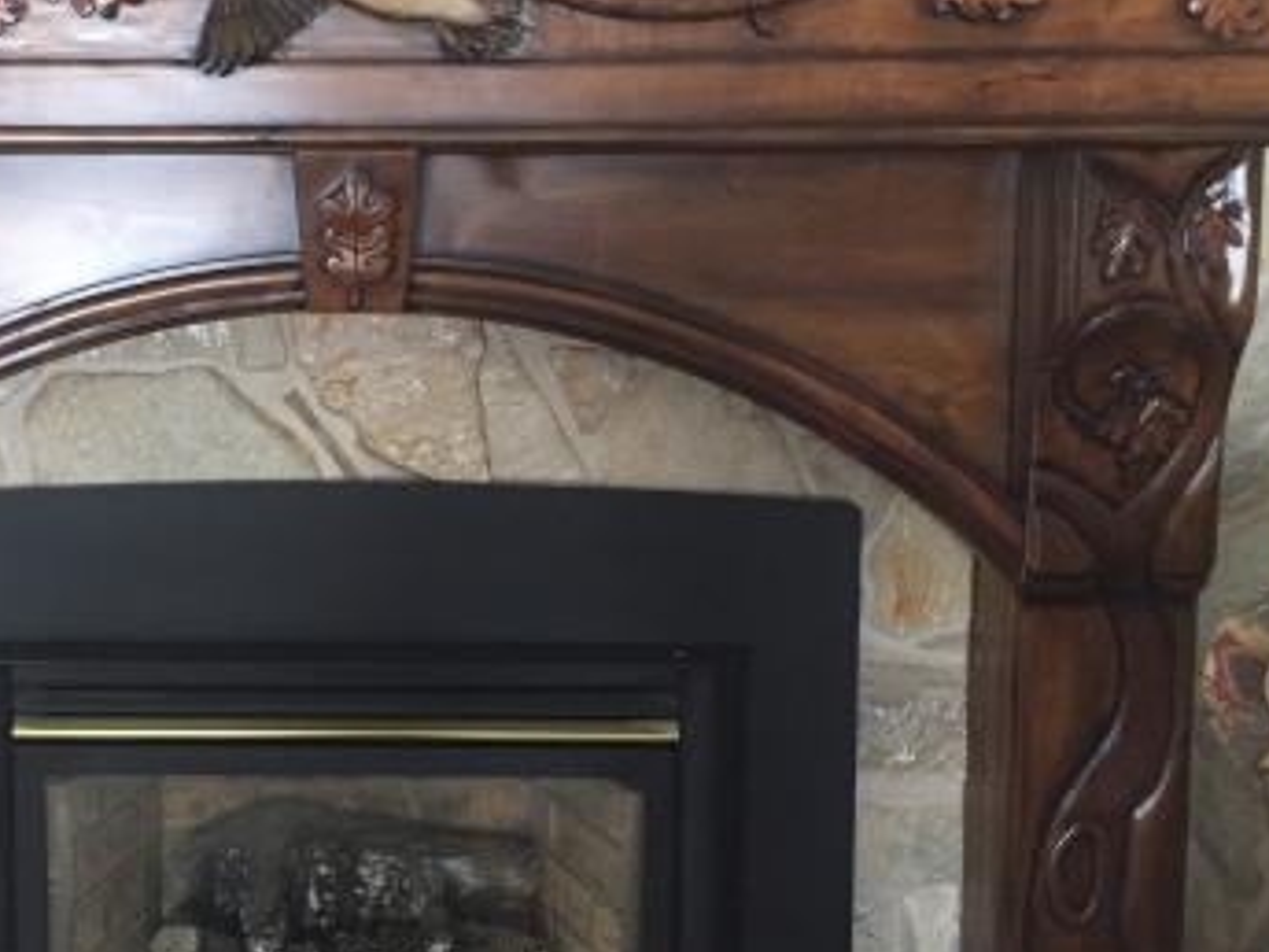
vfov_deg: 27.0
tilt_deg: -5.4
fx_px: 1980
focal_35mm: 54
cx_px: 314
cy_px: 406
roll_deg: +0.6
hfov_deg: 34.8
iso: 200
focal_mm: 4.15
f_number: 2.2
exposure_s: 1/30
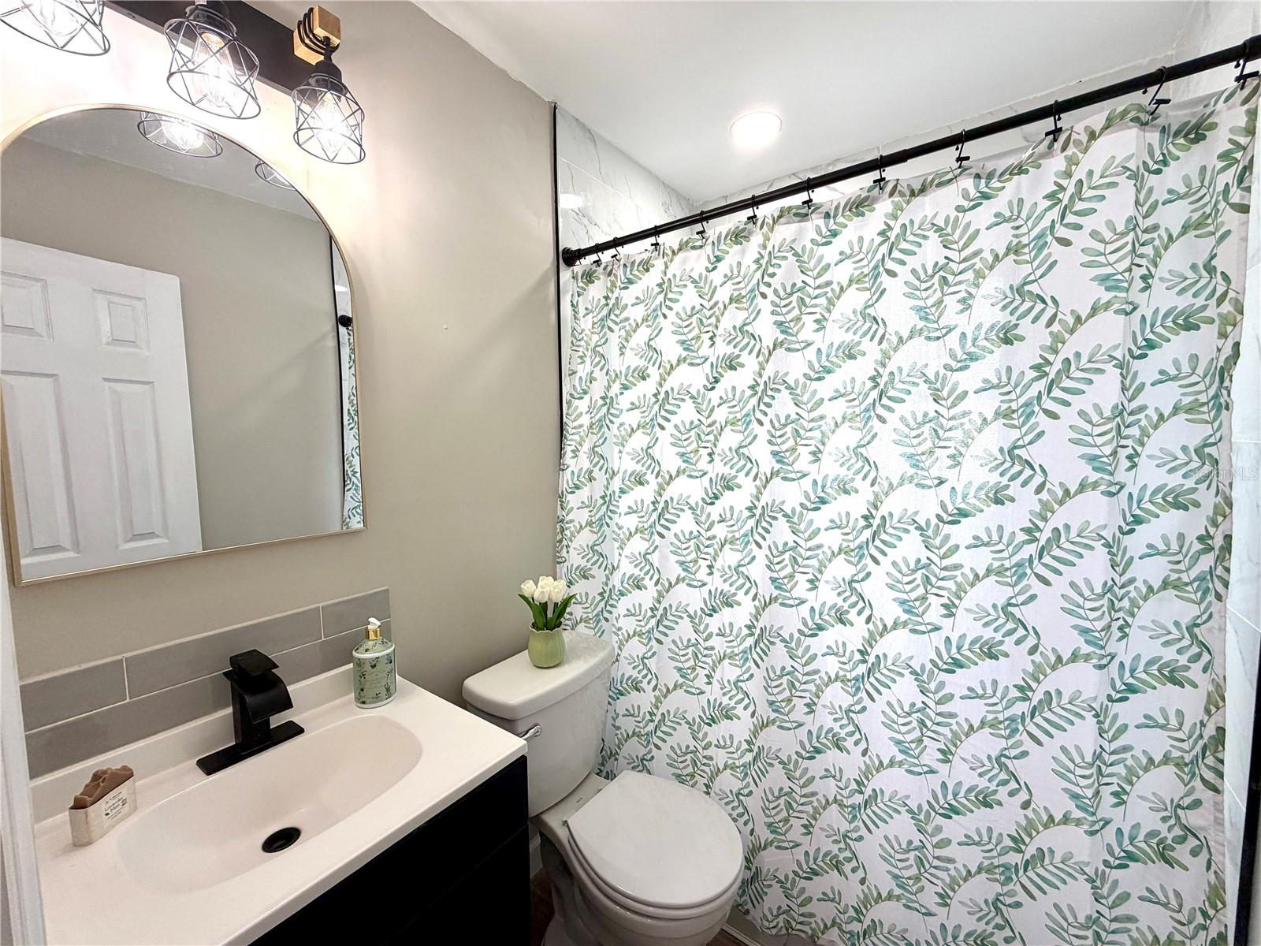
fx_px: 510
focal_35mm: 14
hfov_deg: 102.1
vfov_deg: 85.7
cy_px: 473
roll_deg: +0.8
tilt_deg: -4.5
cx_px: 630
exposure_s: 1/121
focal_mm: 2.22
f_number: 2.2
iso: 100
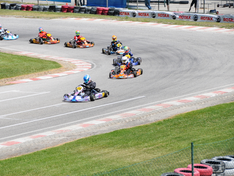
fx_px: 1159
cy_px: 88
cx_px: 106
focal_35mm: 172
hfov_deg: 11.5
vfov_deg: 8.7
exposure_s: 1/2000
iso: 400
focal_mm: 105
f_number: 5.3
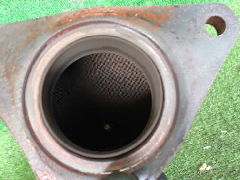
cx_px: 119
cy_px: 102
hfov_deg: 50.1
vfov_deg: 38.6
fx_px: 257
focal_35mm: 37
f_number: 2.3
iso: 800
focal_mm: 5.4
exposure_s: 1/80
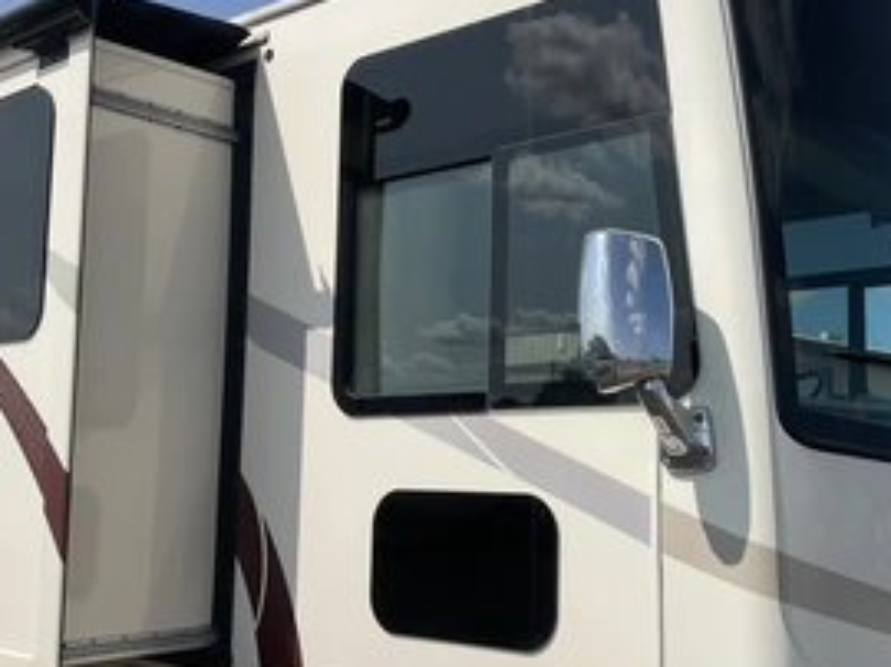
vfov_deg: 33.5
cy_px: 360
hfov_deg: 43.2
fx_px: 1106
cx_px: 607
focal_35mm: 43
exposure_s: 1/3322
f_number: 1.8
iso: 25
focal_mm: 3
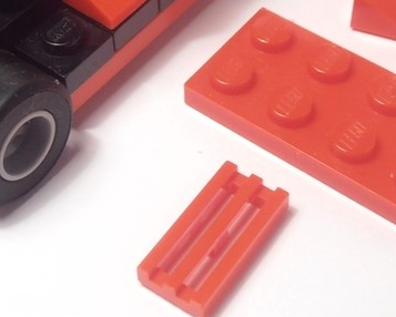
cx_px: 196
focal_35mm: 91
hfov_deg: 21.0
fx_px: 1067
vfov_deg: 16.6
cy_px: 9
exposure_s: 1/40
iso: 80
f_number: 3.9
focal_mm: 6.61
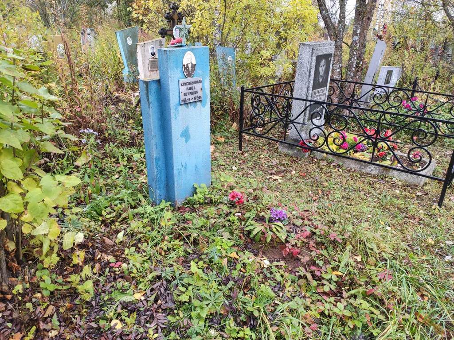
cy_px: 170
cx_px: 227
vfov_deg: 53.1
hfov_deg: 67.3
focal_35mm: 26
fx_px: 341
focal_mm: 4.77
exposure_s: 1/100
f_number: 1.75
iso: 164
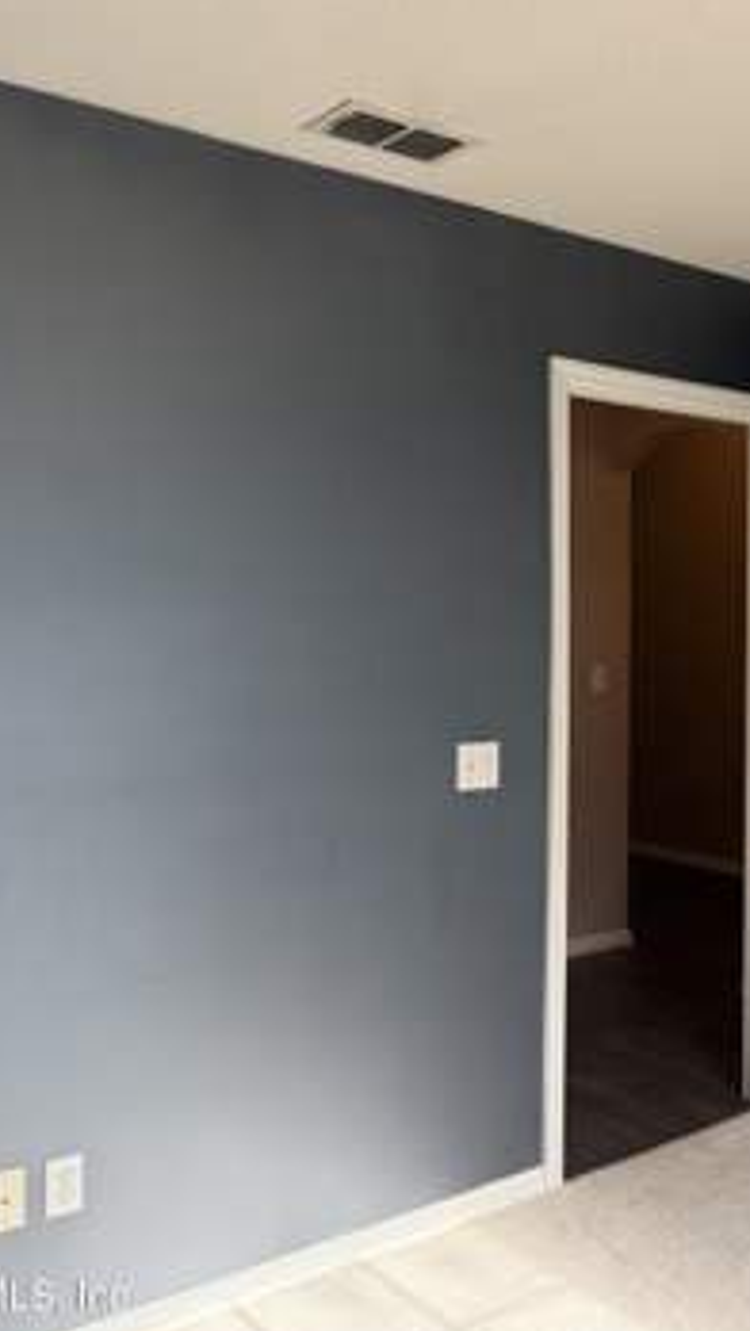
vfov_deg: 55.3
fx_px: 1272
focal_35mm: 36
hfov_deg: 31.2
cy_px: 667
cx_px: 689
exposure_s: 1/254
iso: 100
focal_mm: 6.76
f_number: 1.78
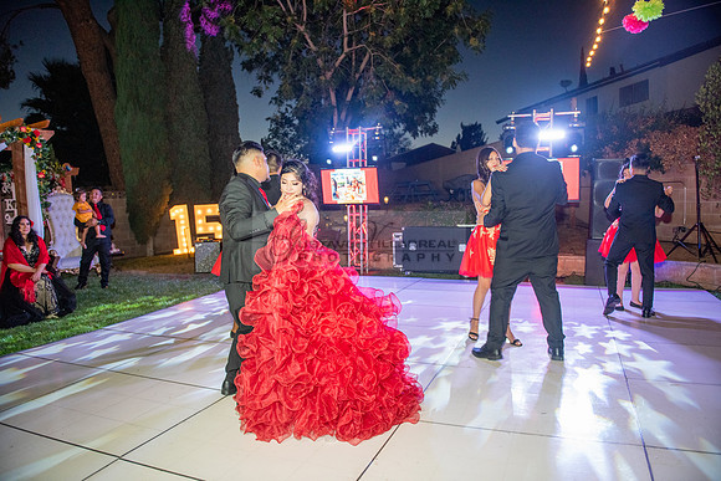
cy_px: 240
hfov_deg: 73.7
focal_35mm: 24
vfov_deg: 53.2
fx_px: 481
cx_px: 360
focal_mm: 24
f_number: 3.2
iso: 1600
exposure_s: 1/100
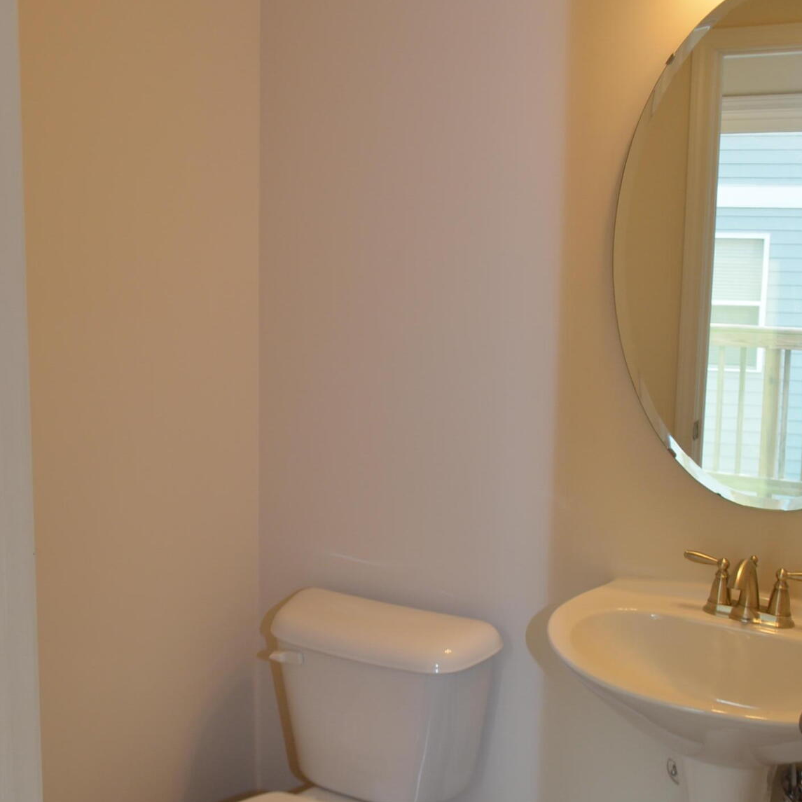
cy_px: 362
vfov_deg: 41.8
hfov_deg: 41.9
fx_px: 1048
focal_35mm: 40
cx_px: 396
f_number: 5.6
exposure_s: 1/125
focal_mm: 18
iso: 400
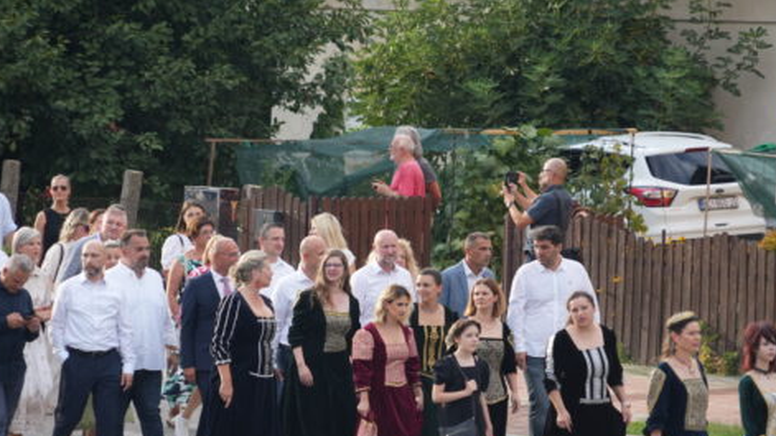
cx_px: 336
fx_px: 5432
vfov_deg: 4.6
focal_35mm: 264
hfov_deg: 8.2
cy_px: 290
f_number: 6.3
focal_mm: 198
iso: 320
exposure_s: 1/200
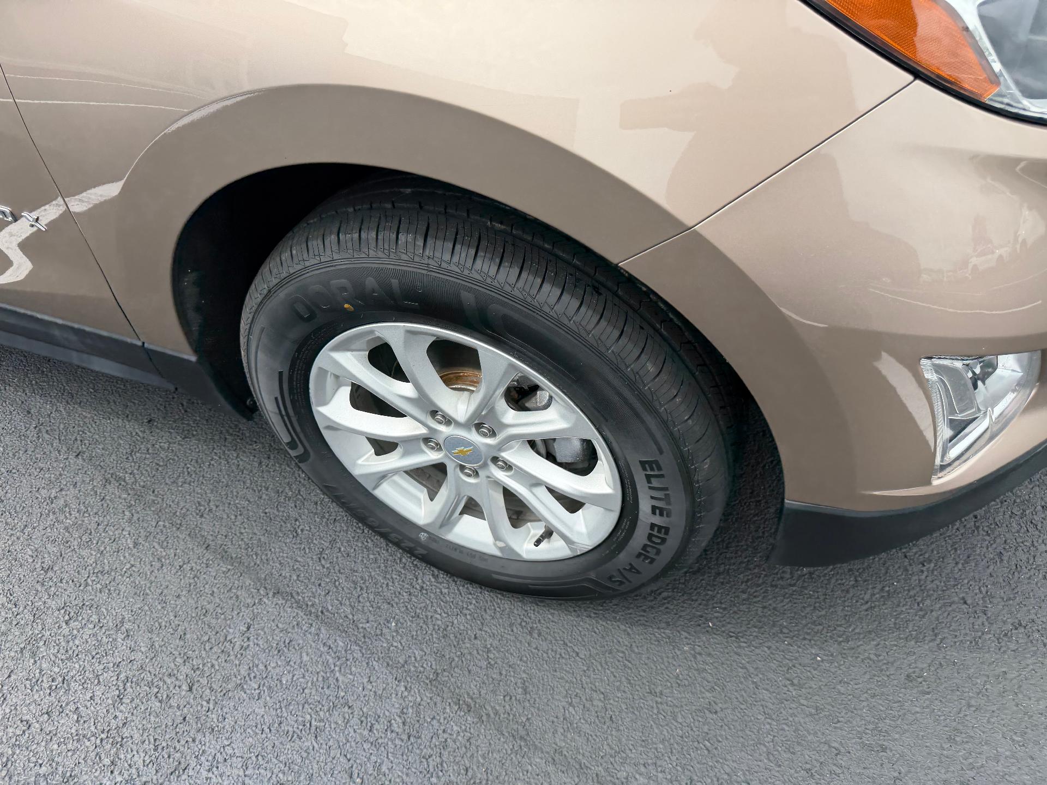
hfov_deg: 71.6
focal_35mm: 24
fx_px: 726
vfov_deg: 56.8
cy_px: 392
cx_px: 524
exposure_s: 1/1727
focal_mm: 6.76
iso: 100
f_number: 1.78
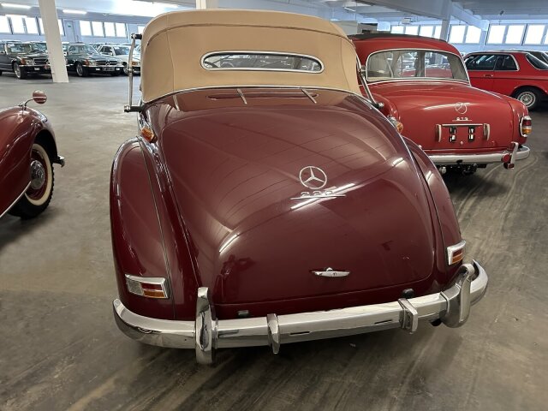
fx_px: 380
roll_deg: -1.6
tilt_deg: -23.6
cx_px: 274
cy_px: 206
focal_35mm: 24
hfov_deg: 71.6
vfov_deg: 56.8
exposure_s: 1/50
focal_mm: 6.86
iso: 800
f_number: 1.78
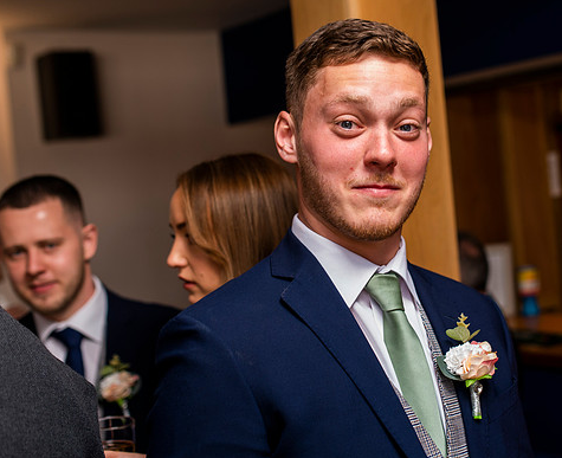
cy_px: 204
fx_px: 955
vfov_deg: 26.9
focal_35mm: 57
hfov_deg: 32.5
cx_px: 384
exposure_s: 1/100
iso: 320
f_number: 2.5
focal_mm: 35
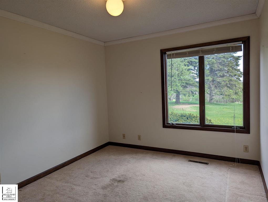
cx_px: 134
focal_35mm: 24
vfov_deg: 56.9
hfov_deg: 71.5
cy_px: 101
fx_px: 186
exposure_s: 1/196
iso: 44
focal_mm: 6.81
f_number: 1.85
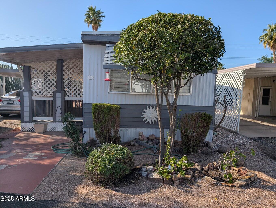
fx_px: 192
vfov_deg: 56.9
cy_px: 104
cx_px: 138
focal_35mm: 24
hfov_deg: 71.5
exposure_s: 1/1080
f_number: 1.68
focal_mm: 6.9
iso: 22
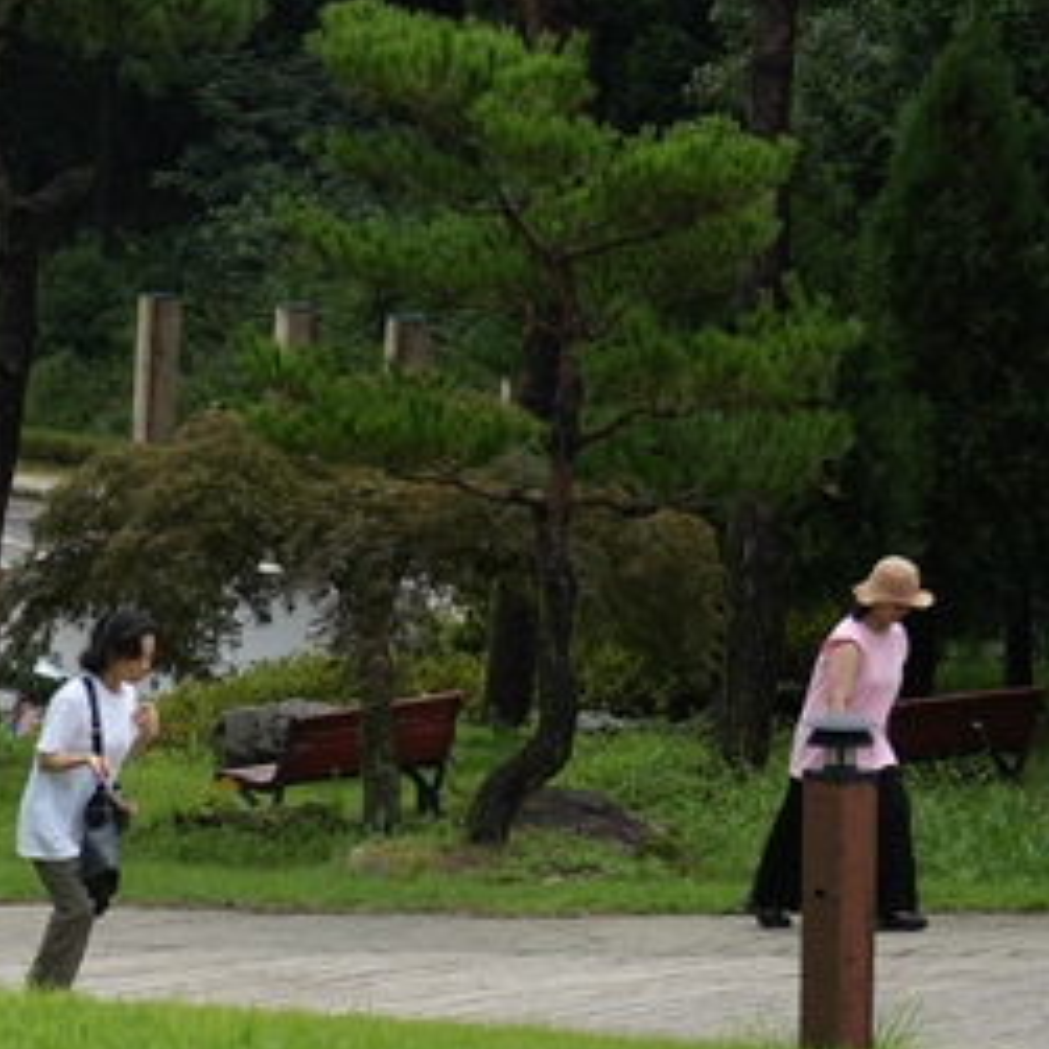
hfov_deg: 9.5
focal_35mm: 182
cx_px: -280
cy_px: 612
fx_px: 6240
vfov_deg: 9.6
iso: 100
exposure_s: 1/1250
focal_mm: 56
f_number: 2.2
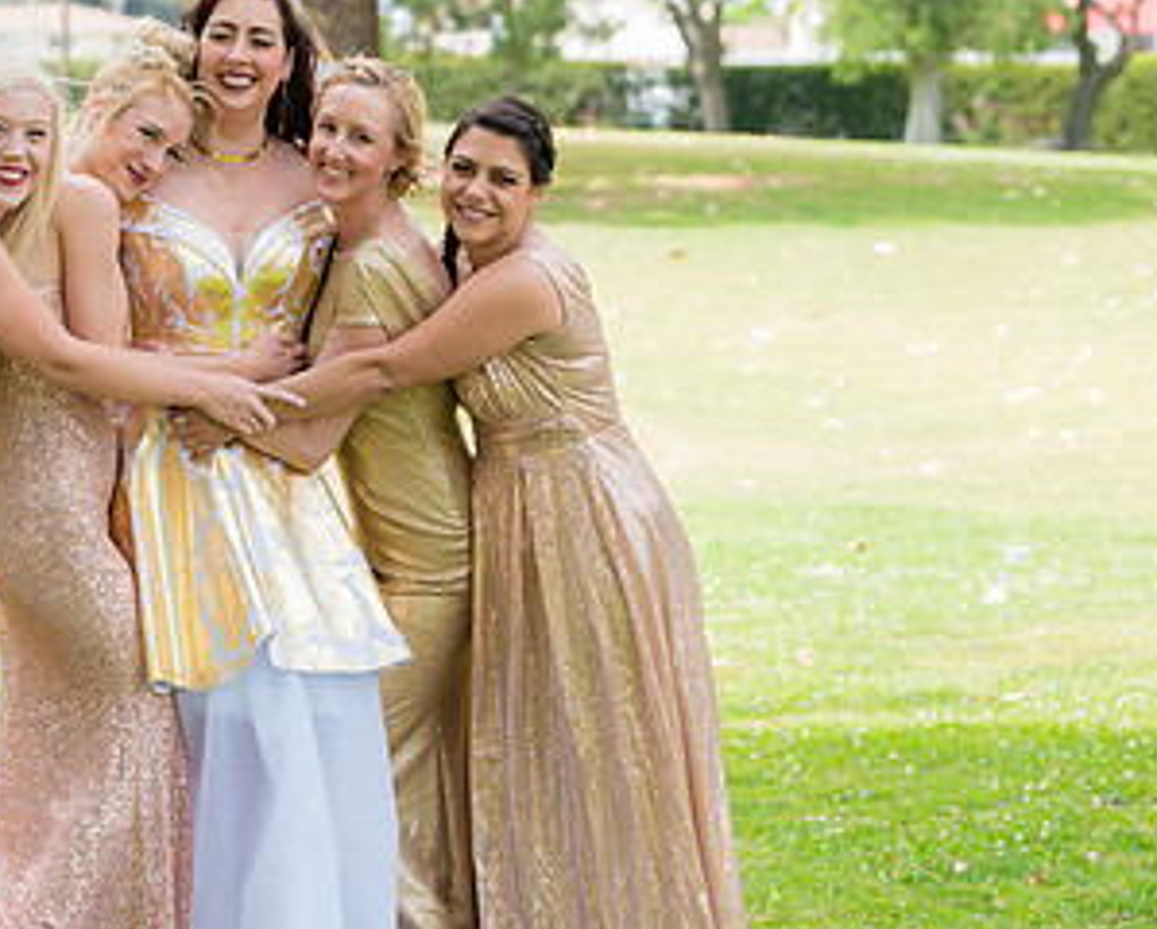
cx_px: 201
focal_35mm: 149
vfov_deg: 10.4
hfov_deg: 12.9
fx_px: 5109
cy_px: 422
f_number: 4
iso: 500
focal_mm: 82
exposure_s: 1/2000
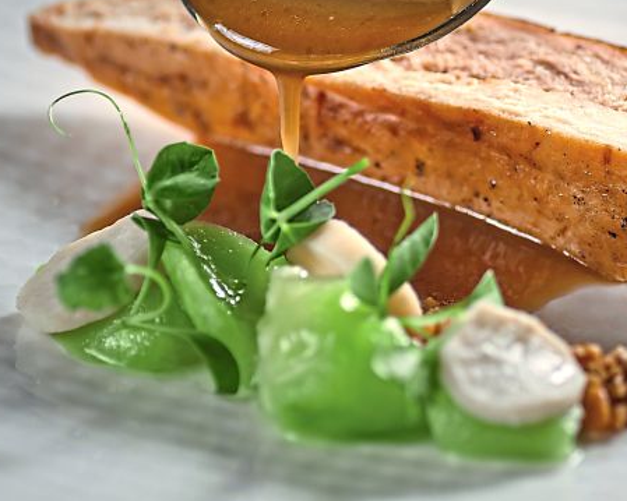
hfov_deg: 8.3
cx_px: 557
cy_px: 122
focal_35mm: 233
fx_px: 4323
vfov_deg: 6.6
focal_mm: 90
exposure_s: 1/160
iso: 160
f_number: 5.6
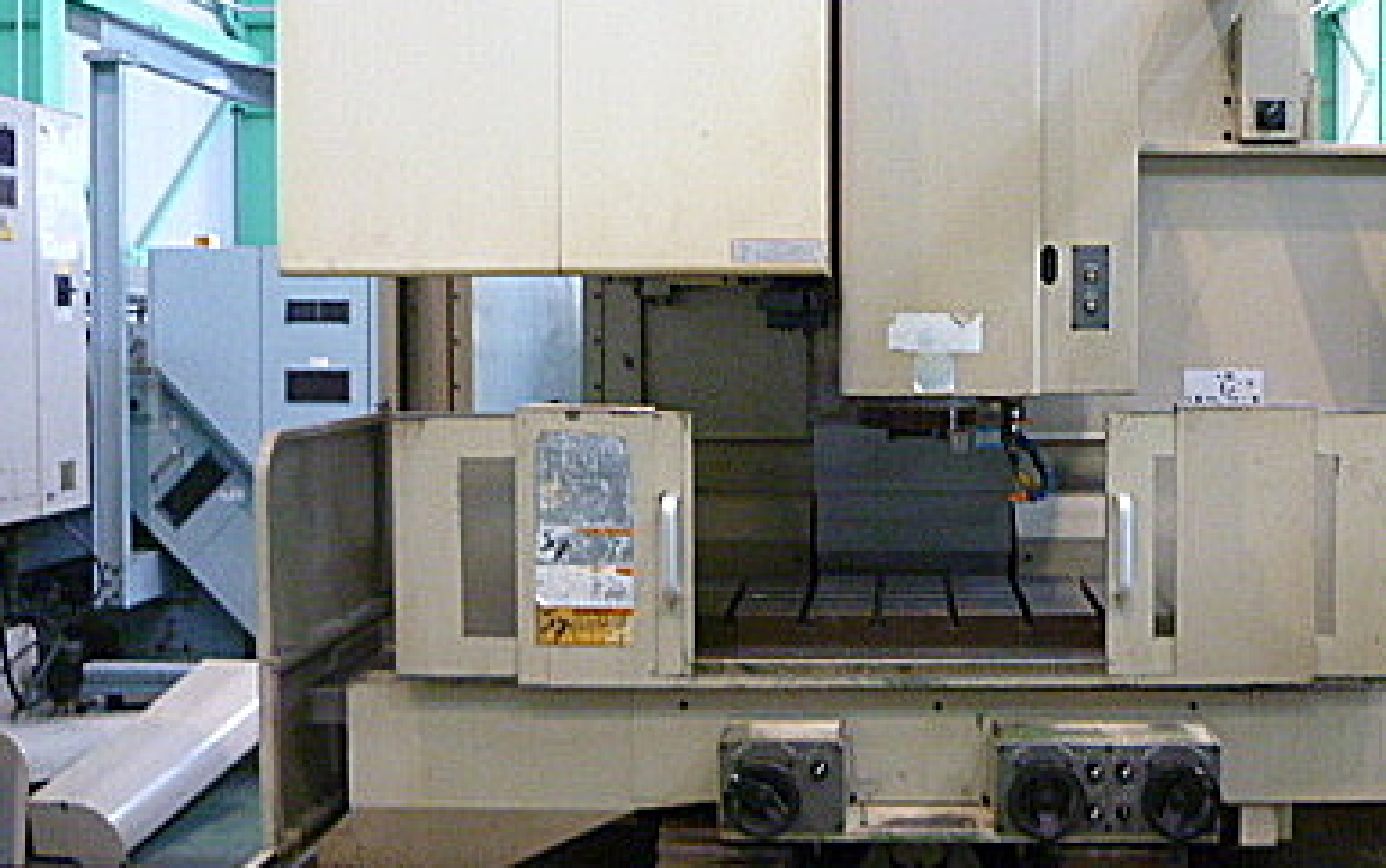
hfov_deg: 44.9
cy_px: 385
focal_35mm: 44
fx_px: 1663
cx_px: 860
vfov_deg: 29.2
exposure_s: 1/13
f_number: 2.8
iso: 400
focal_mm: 4.5
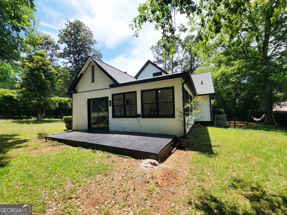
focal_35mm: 13
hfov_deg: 106.2
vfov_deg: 89.9
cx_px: 144
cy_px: 108
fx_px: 108
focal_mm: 2.2
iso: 50
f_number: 2.2
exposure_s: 1/1429
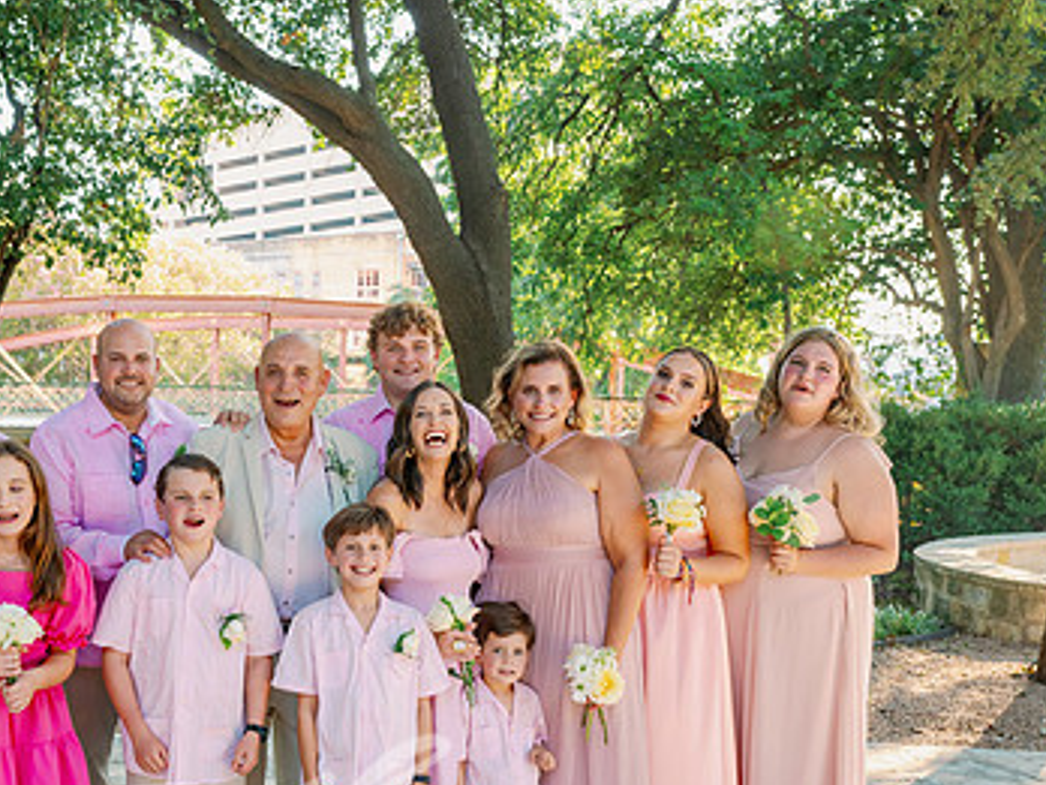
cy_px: 564
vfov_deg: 33.8
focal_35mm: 42
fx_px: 1269
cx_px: 264
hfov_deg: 43.4
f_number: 4.5
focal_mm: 25.5
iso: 500
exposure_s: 1/200
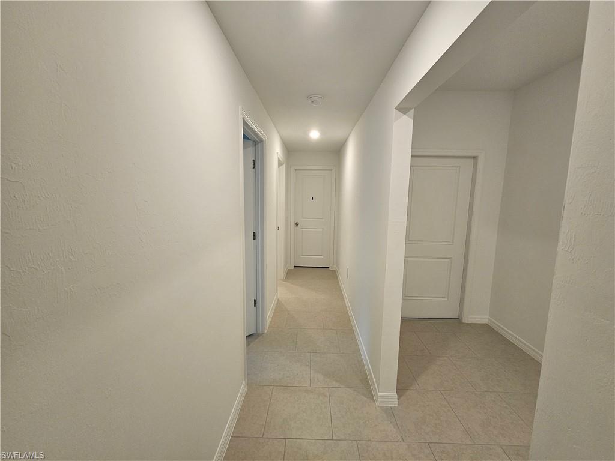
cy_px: 230
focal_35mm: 13
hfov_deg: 106.2
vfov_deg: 89.9
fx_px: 231
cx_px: 308
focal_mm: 2.2
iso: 100
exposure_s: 1/60
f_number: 2.2
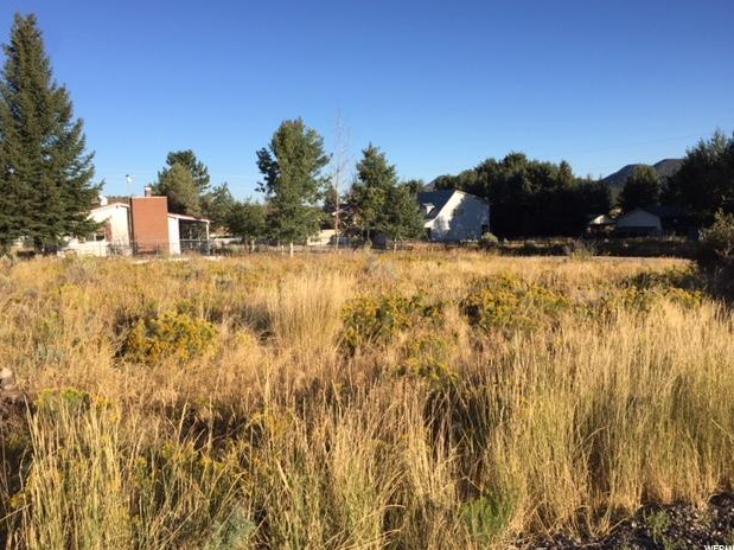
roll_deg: +1.0
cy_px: 269
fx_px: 636
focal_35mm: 30
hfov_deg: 60.0
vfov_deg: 46.8
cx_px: 363
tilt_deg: -7.2
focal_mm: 4.15
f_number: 2.2
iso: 32
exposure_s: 1/1522
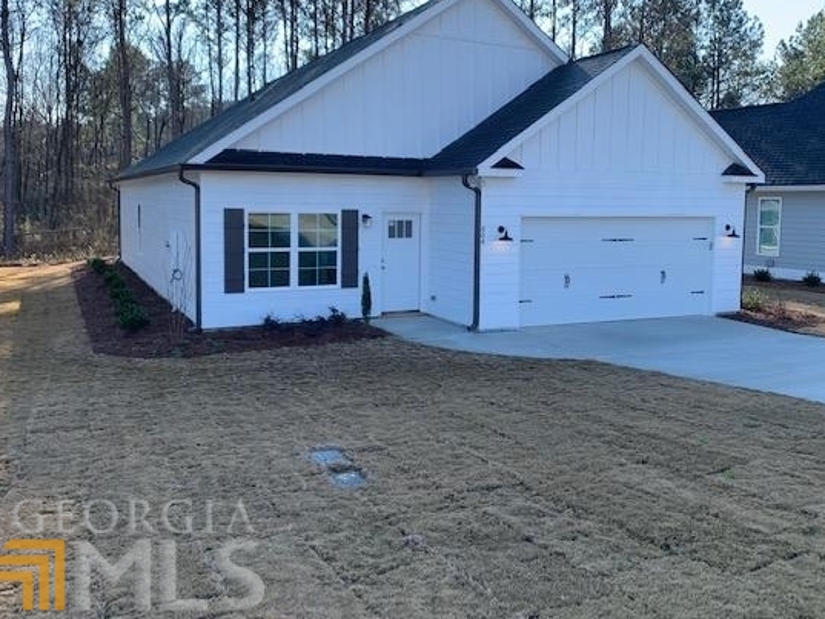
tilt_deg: -3.6
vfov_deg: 45.4
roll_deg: -0.5
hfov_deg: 58.3
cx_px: 439
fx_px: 739
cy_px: 275
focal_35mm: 31
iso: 25
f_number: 1.8
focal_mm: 4.25
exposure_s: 1/706
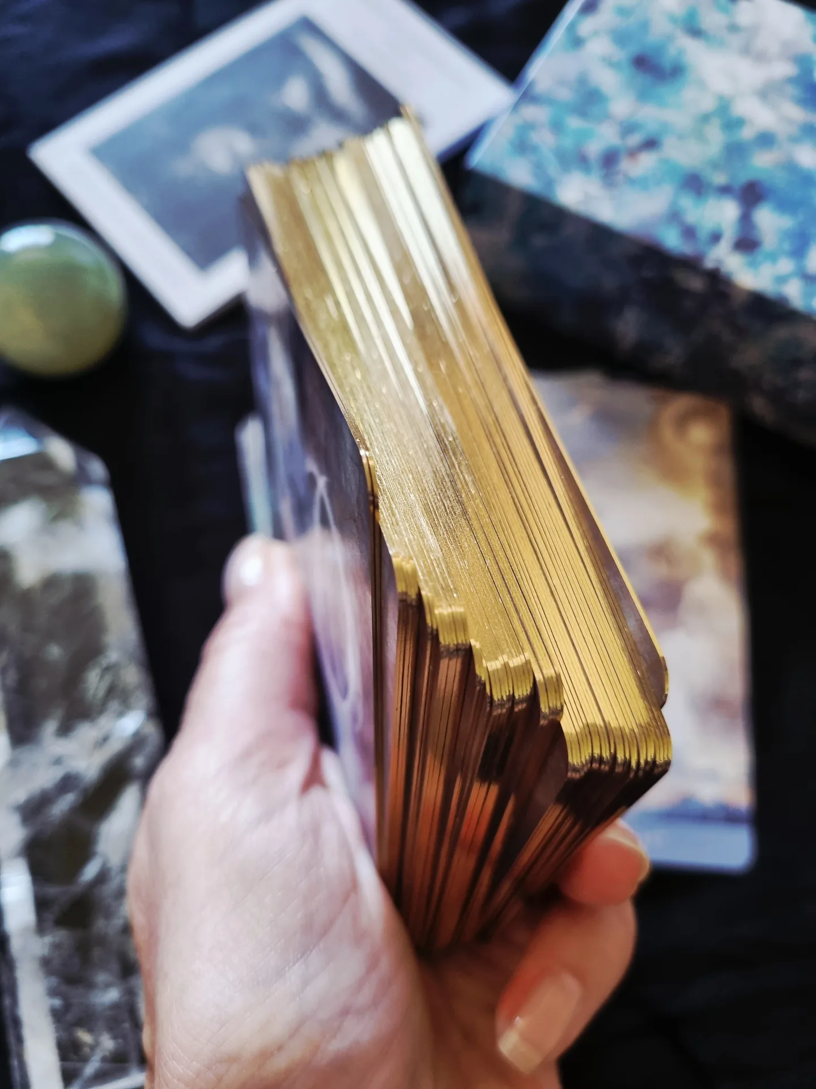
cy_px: 544
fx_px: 817
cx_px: 408
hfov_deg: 53.1
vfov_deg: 67.3
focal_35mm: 26
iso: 320
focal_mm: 5.4
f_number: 1.8
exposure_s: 1/100
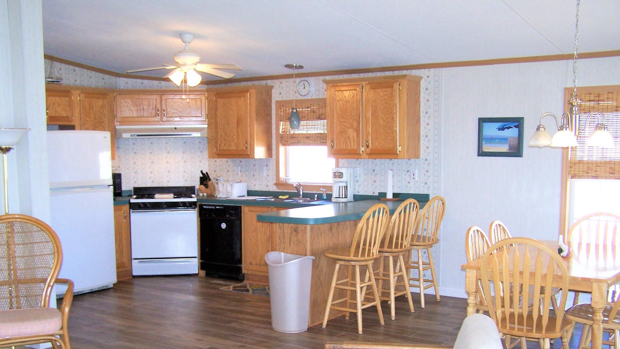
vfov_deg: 28.2
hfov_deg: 48.4
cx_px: 312
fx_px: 690
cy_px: 227
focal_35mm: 42
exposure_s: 1/60
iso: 140
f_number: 2.8
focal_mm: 6.3
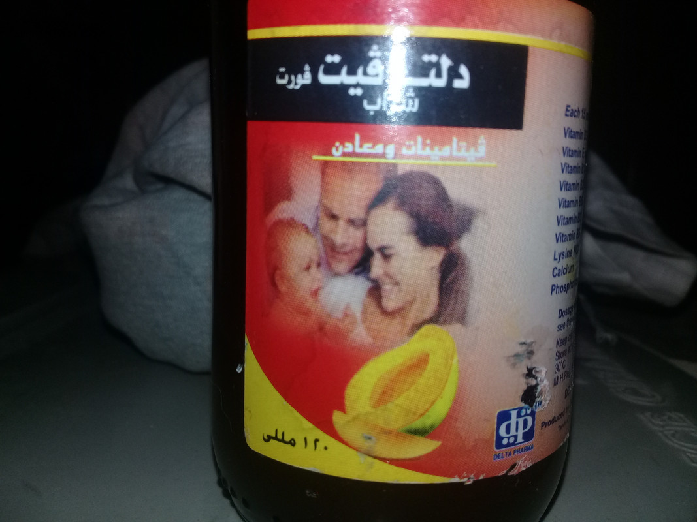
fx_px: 624
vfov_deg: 45.4
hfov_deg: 58.4
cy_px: 261
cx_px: 348
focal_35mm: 31
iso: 64
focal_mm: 3.3
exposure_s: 1/498
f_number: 2.2
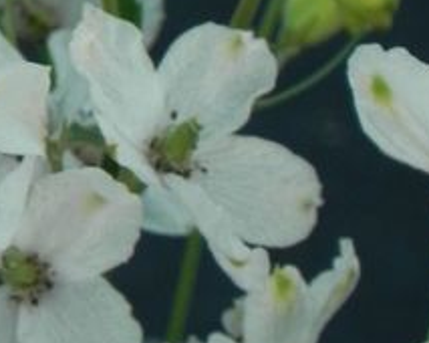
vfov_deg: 1.7
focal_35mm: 907
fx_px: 11505
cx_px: 95
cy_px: -54
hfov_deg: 2.1
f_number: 5
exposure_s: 1/160
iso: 160
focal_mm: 44
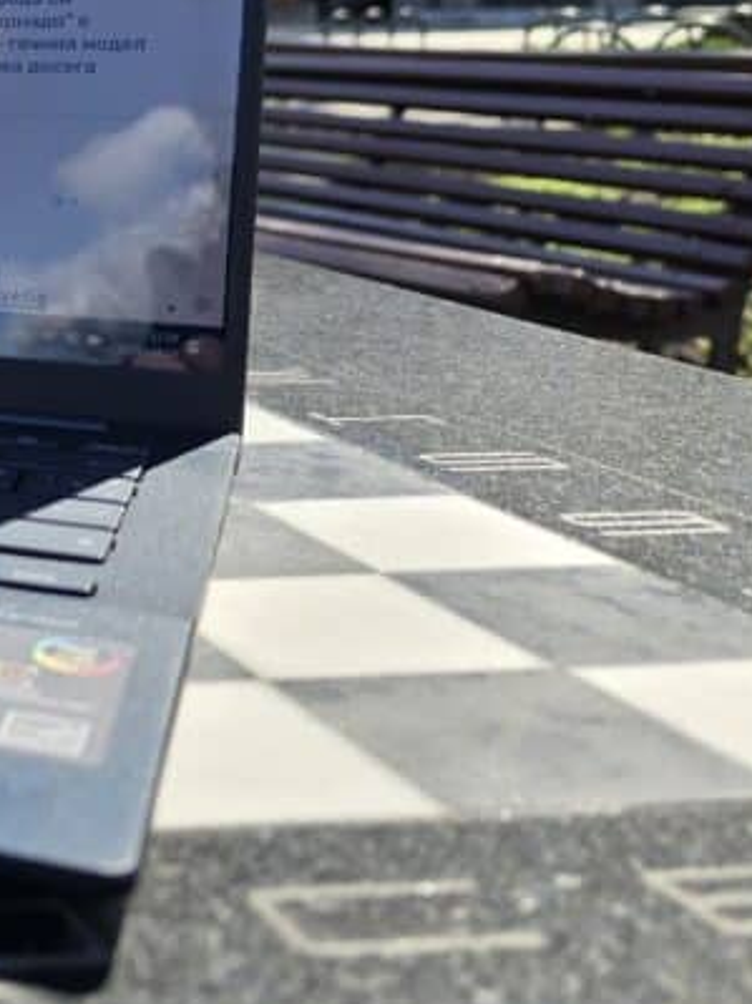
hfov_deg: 19.9
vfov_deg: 32.0
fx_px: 1710
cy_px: 234
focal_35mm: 59
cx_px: -506
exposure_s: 1/456
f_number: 1.7
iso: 12
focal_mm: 6.3
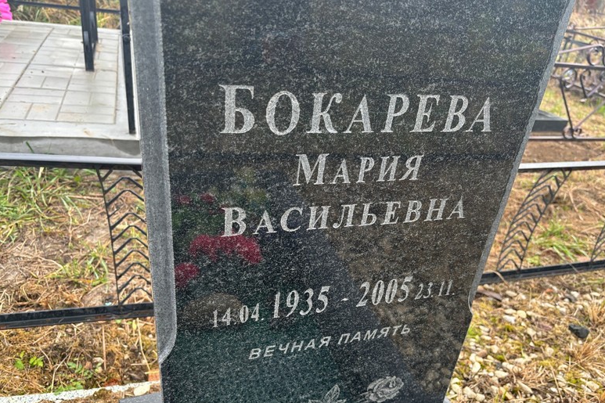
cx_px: 309
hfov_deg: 65.5
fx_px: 470
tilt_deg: -30.1
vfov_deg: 46.3
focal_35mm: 28
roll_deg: -8.0
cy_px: 222
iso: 80
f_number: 1.6
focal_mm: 5.96
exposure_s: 1/121
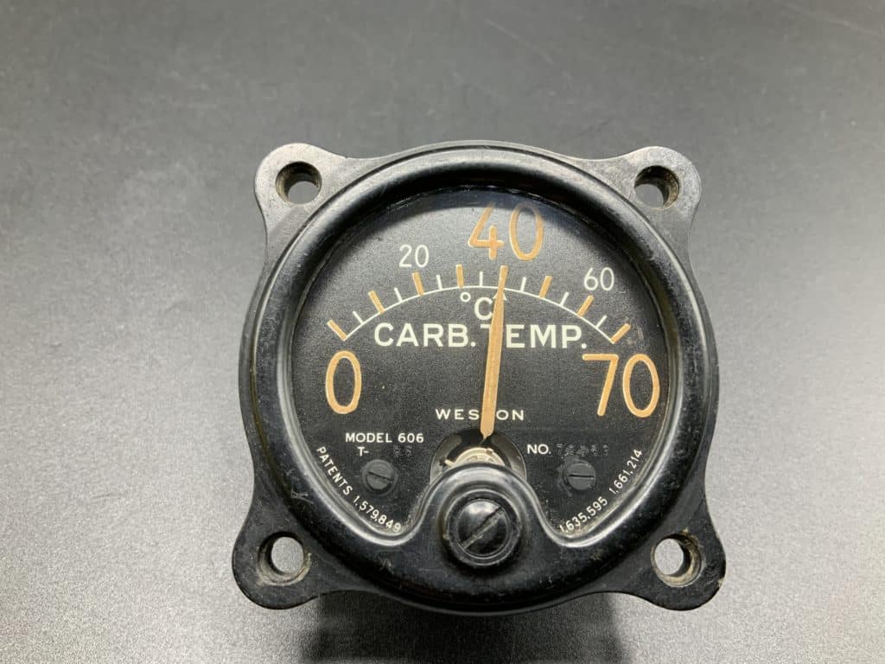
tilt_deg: -56.4
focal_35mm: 29
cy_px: 332
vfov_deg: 48.2
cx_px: 442
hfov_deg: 61.7
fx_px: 741
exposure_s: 1/120
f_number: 1.8
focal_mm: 3
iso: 64
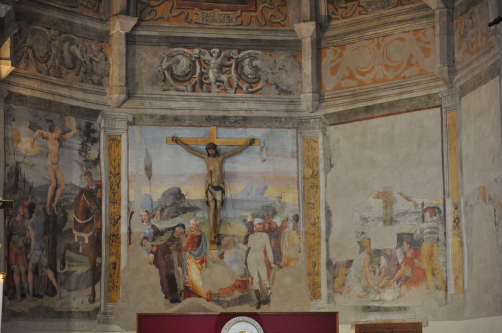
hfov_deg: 17.1
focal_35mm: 120
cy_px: 166
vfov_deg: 11.4
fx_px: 1671
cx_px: 251
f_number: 4
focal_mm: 80
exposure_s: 1/60
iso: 2000
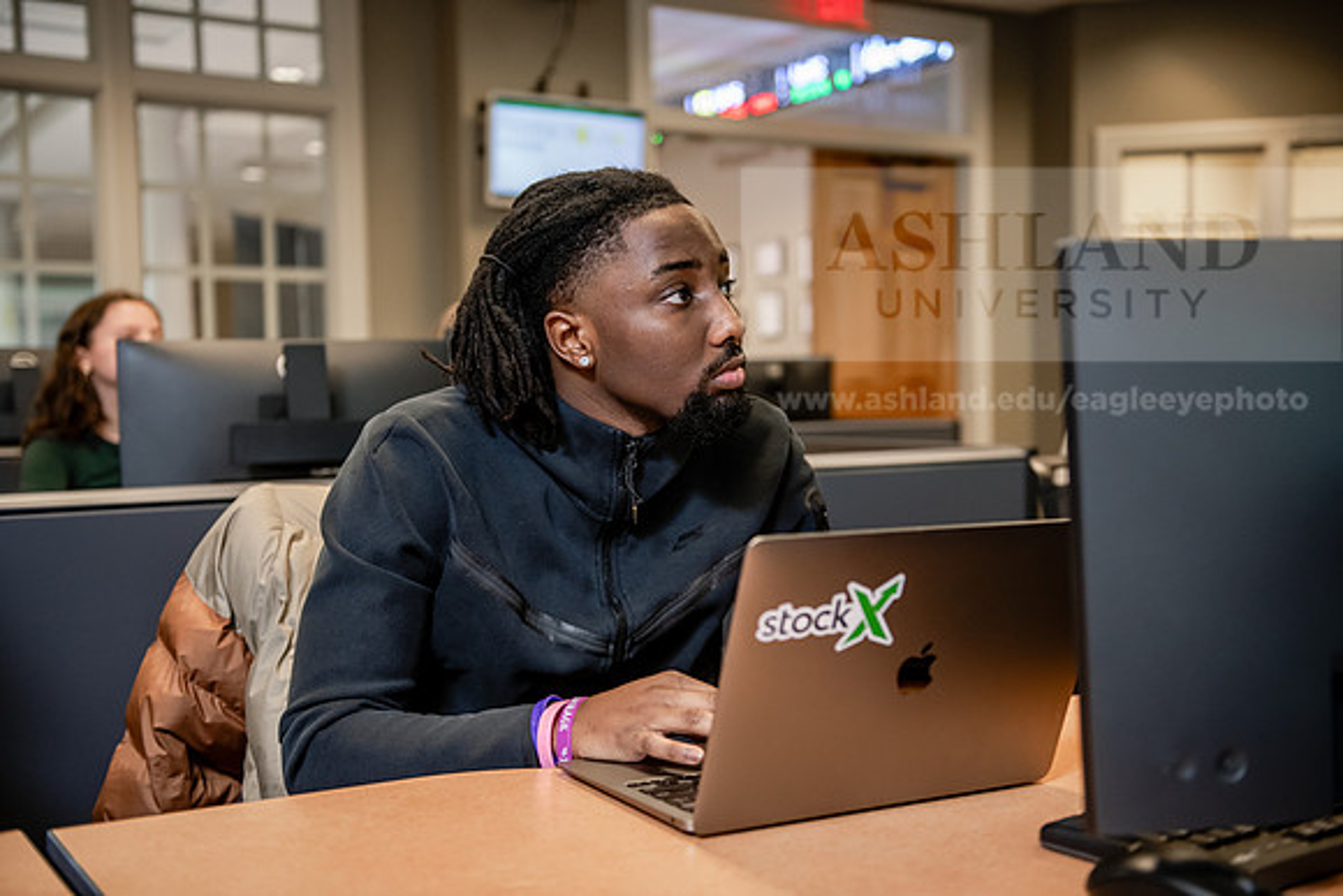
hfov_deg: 46.4
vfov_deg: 31.9
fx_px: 1567
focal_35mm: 42
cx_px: 672
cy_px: 448
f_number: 2.8
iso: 1600
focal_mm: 42
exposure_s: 1/200
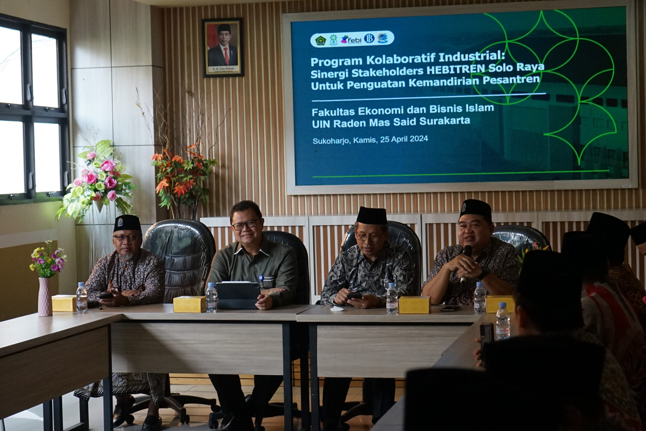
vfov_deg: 18.9
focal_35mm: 72
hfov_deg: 28.1
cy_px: 216
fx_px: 1292
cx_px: 323
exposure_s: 1/160
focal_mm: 48
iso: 2000
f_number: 4.5
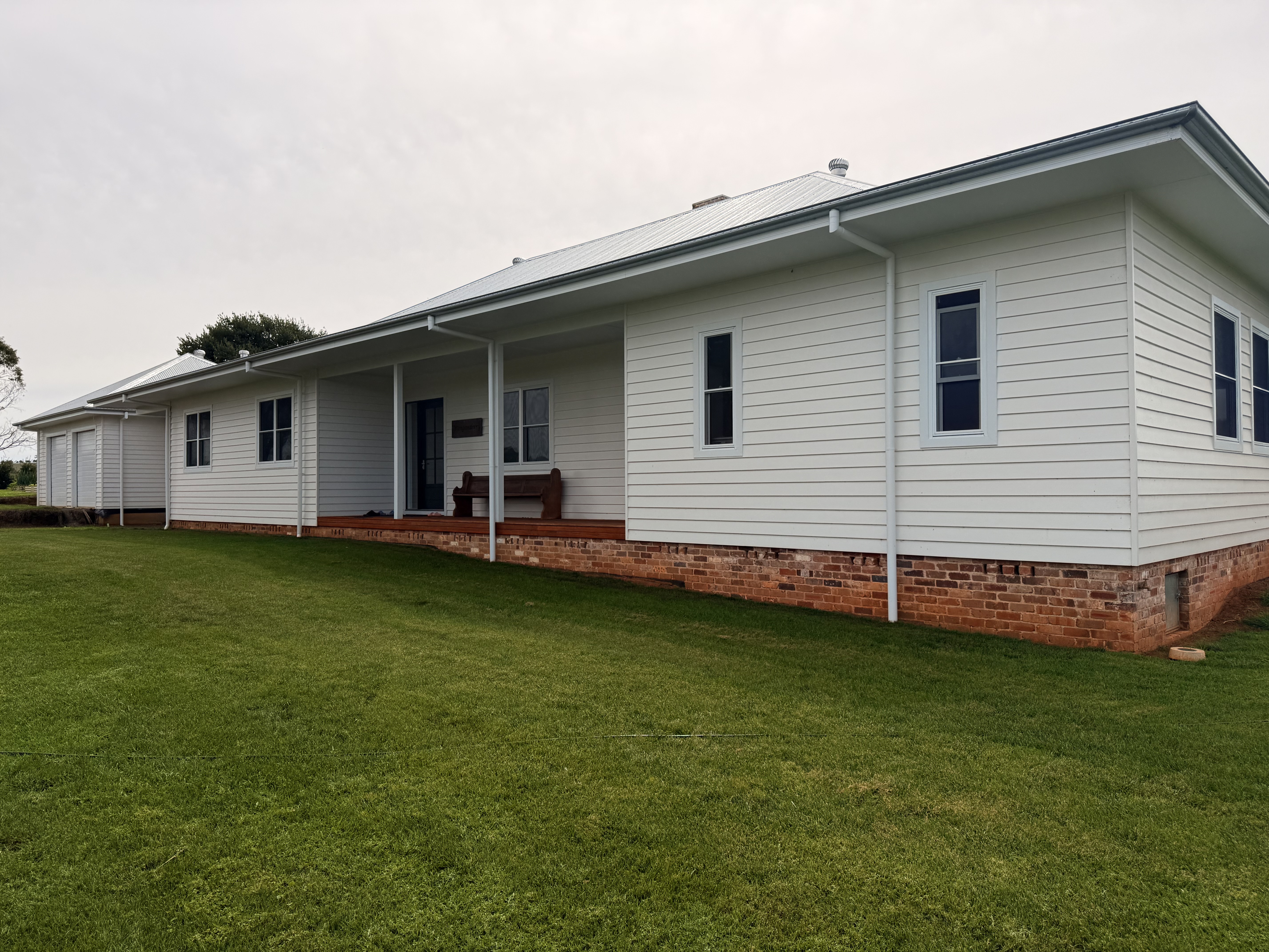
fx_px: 880
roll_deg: -0.1
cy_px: 476
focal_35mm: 24
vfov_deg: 56.8
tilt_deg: +1.0
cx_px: 634
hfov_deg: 71.6
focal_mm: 6.76
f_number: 1.78
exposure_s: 1/7353
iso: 80
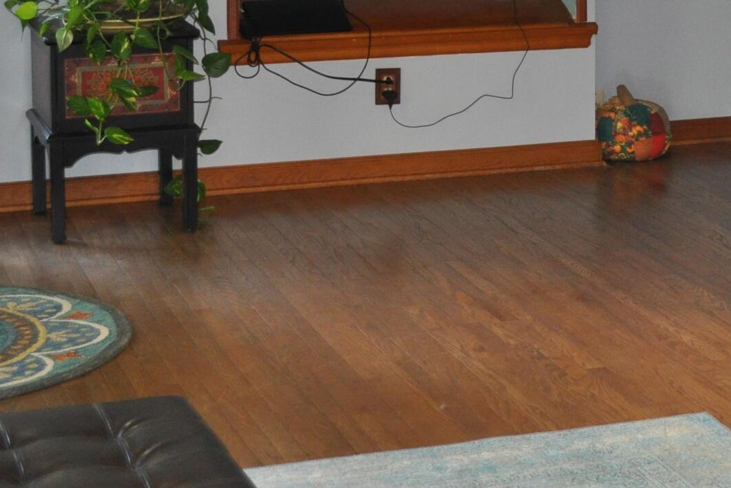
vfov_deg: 13.3
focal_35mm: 101
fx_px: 2051
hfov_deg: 19.8
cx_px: 678
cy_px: -40
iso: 800
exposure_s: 1/60
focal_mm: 24
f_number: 4
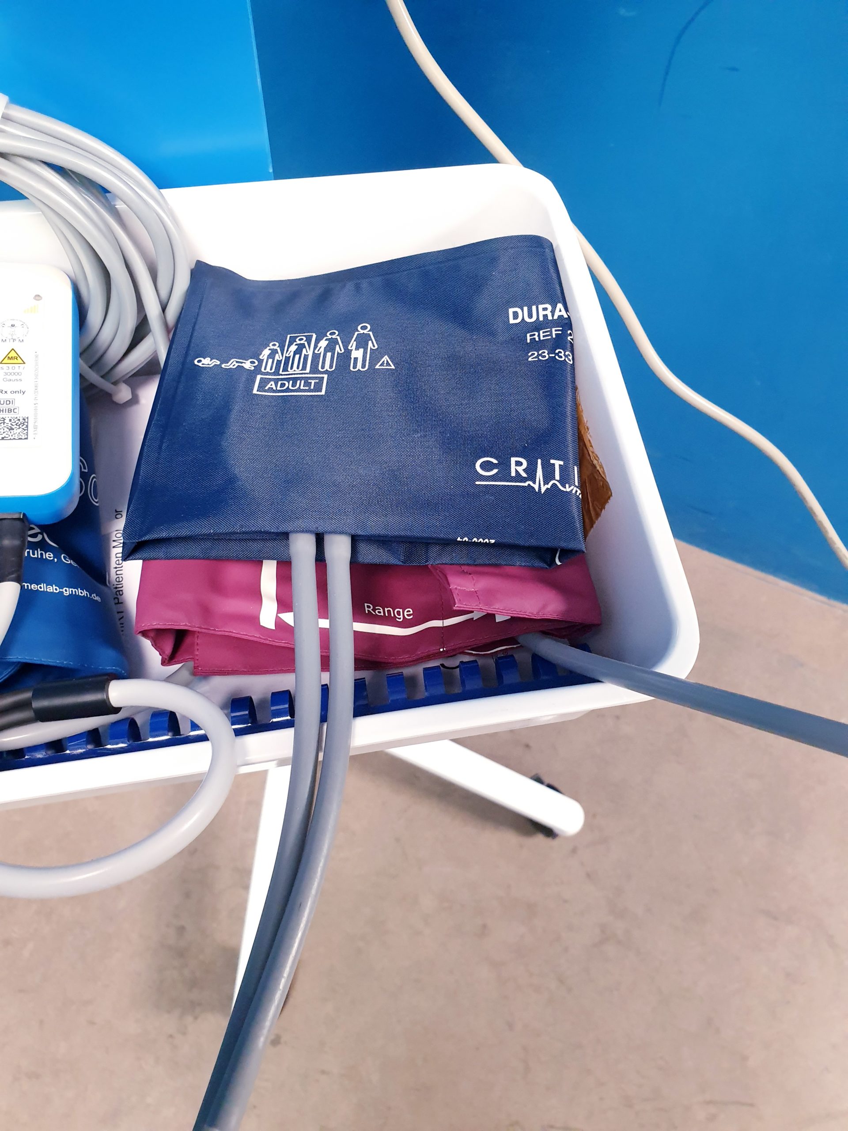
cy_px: 566
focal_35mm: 26
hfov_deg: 53.1
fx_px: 849
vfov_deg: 67.3
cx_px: 424
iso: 320
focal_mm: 4.3
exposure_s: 1/50
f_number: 2.4
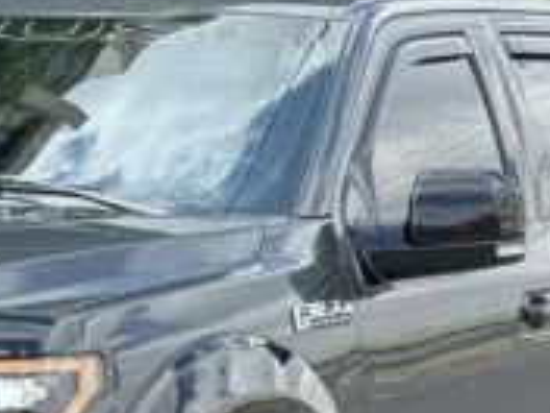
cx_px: 75
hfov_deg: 11.2
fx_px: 2781
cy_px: 526
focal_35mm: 175
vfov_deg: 8.4
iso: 64
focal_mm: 6.76
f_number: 1.78
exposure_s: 1/1312
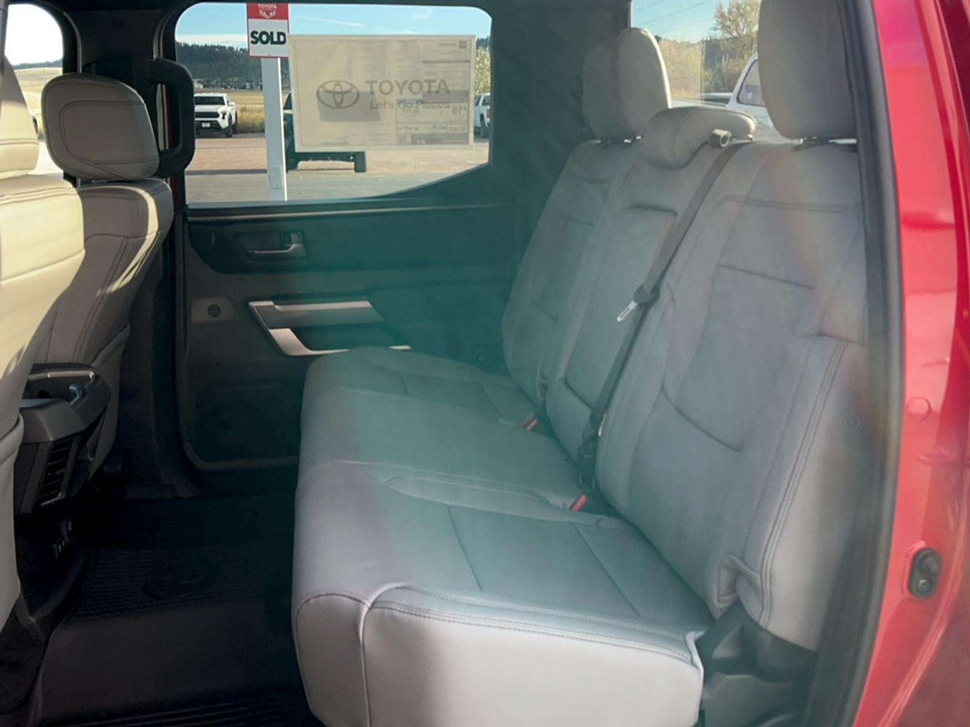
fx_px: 841
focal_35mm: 30
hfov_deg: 60.0
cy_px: 364
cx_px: 485
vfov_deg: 46.8
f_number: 1.8
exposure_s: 1/120
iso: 32
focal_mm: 3
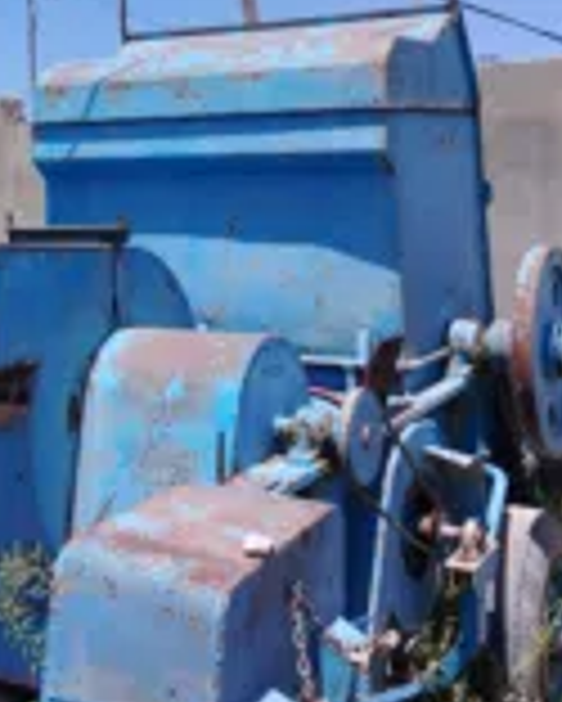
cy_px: 126
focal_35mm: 60
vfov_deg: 30.6
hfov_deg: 25.0
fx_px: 1246
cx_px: 108
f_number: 1.75
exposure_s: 1/885
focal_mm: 5.25
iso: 100
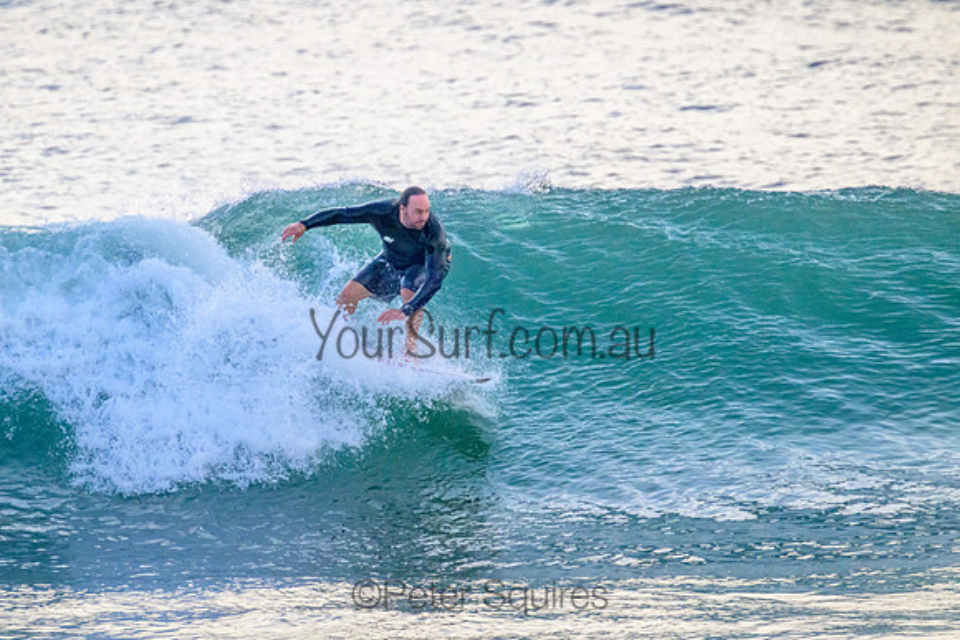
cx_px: 415
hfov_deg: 2.3
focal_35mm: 908
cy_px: 277
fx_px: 24222
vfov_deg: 1.5
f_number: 11
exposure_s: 1/2000
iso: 3200
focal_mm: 800
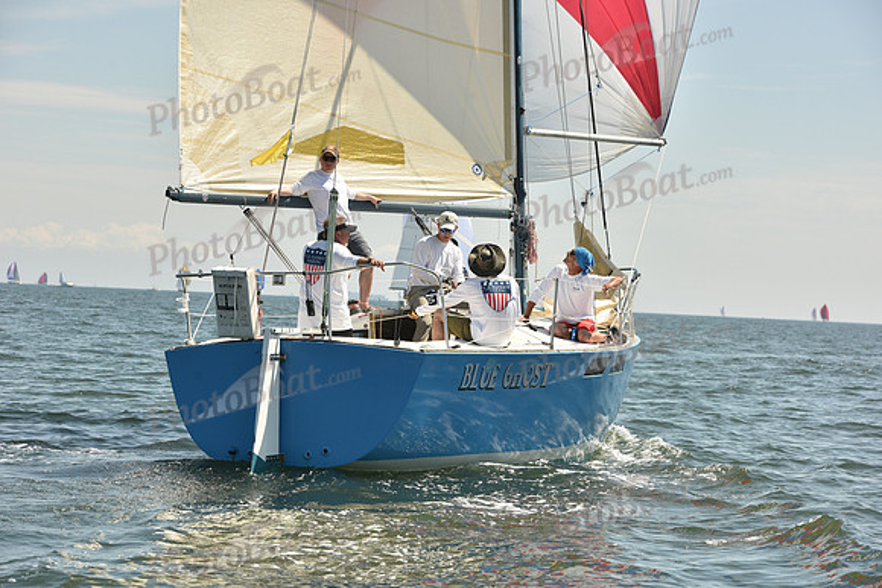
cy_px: 294
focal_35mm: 110
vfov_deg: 12.5
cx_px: 441
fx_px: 2696
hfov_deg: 18.6
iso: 320
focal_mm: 110
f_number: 8
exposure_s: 1/1250
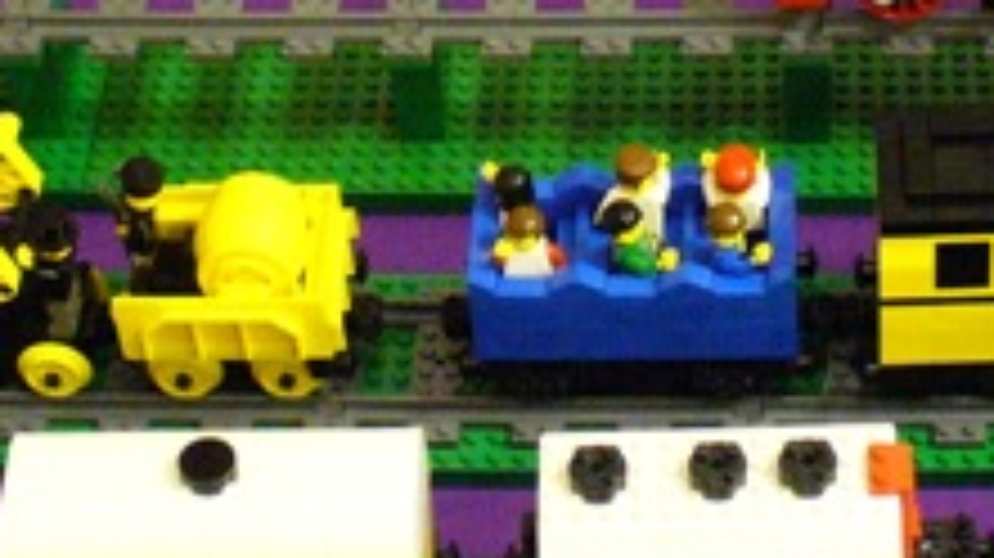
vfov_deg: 10.3
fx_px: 3082
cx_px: 774
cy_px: 0
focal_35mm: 117
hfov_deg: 18.2
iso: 400
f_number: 2.8
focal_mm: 6.1
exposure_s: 1/13
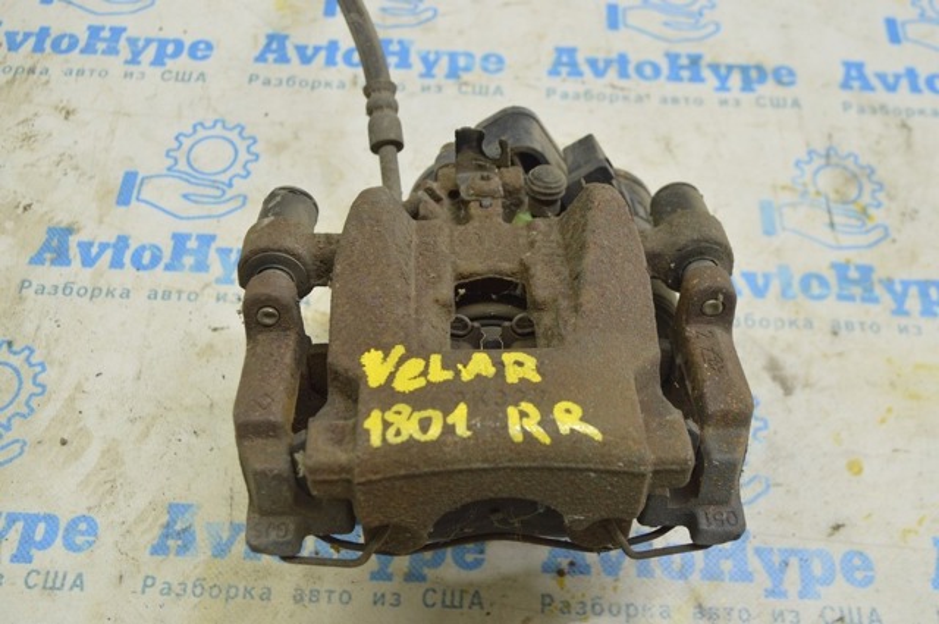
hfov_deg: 53.2
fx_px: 938
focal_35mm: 36
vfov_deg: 36.8
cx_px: 470
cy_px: 312
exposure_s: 1/20
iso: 400
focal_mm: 24
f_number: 5.6
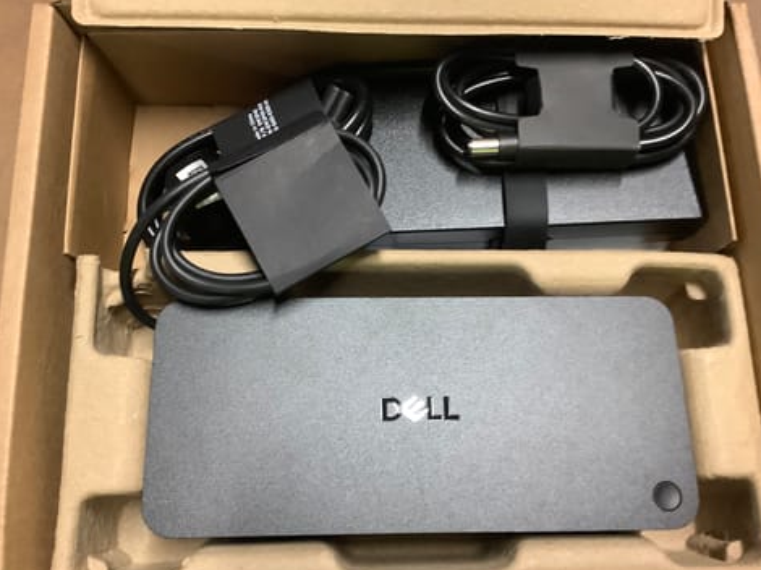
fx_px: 725
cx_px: 376
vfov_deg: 42.9
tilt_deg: -76.2
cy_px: 300
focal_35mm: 33
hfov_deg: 55.4
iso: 400
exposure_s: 1/33
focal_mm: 3.3
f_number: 2.4
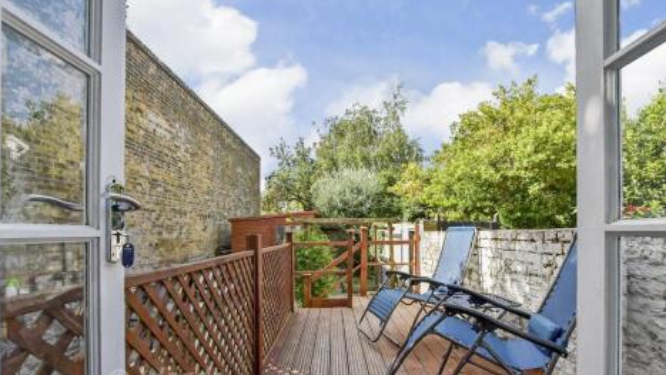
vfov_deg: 66.5
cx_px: 329
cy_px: 223
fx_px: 283
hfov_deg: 99.4
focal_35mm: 16
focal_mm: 10
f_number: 9
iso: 4000
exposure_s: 1/4000
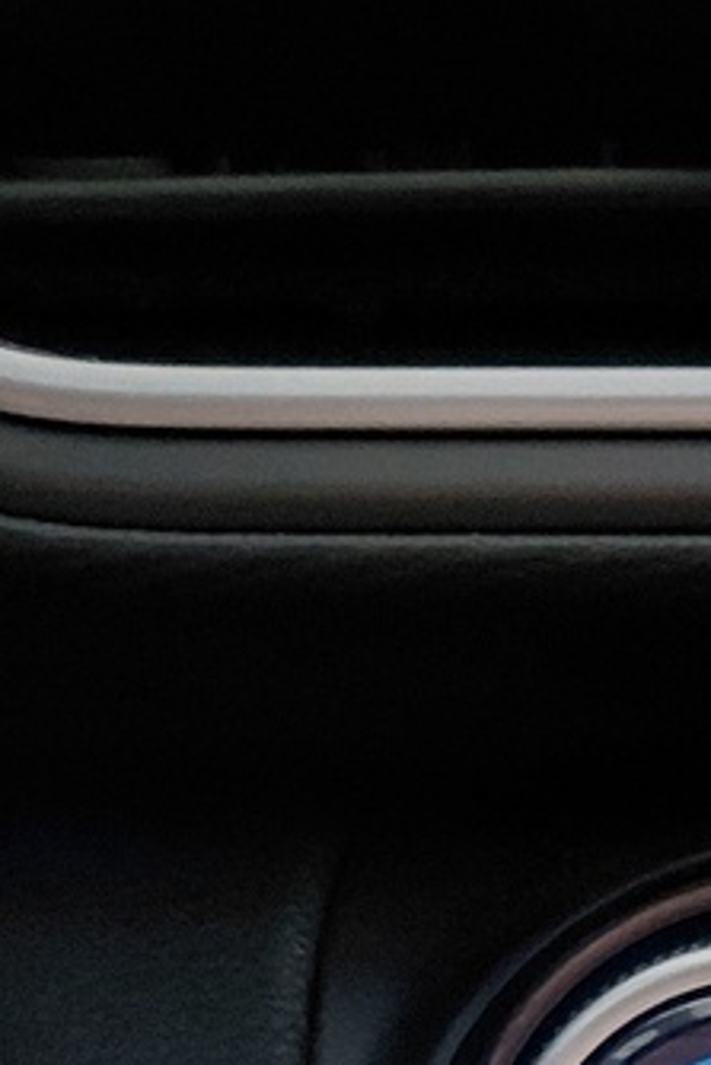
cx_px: 1798
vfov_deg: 16.3
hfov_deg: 10.3
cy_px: 1712
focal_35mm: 112
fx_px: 3314
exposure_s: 1/25
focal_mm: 4.69
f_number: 1.8
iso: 1000
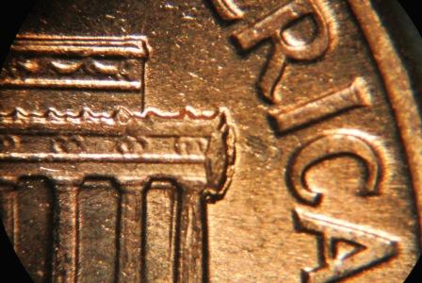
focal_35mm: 44
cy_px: 142
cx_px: 211
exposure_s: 1/10
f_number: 4.2
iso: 1600
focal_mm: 16.3
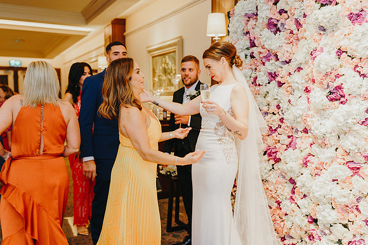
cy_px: 122
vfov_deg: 37.9
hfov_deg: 54.4
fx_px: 358
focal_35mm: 35
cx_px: 184
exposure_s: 1/200
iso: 640
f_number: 2.2
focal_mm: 35
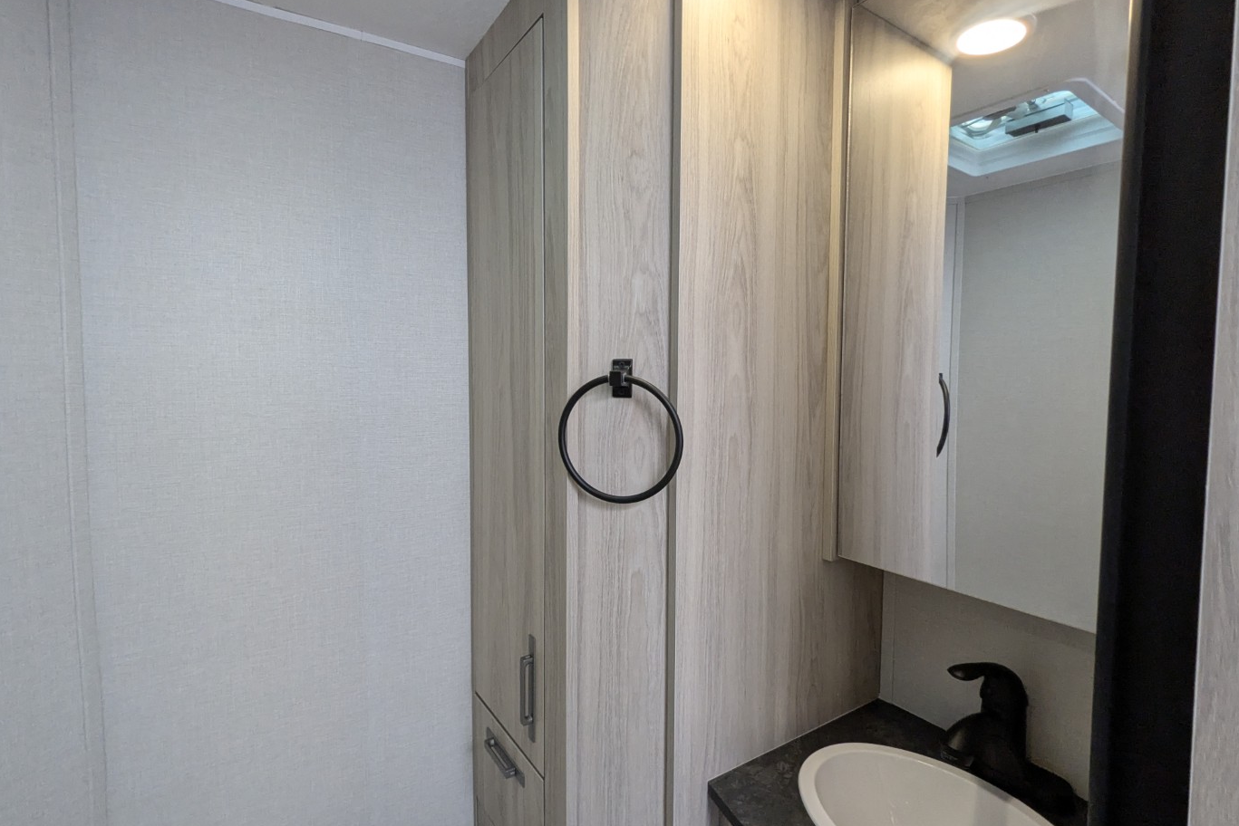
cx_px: 629
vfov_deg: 70.5
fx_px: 585
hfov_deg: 93.3
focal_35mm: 17
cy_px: 406
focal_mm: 2.35
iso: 214
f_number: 2.2
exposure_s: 1/204
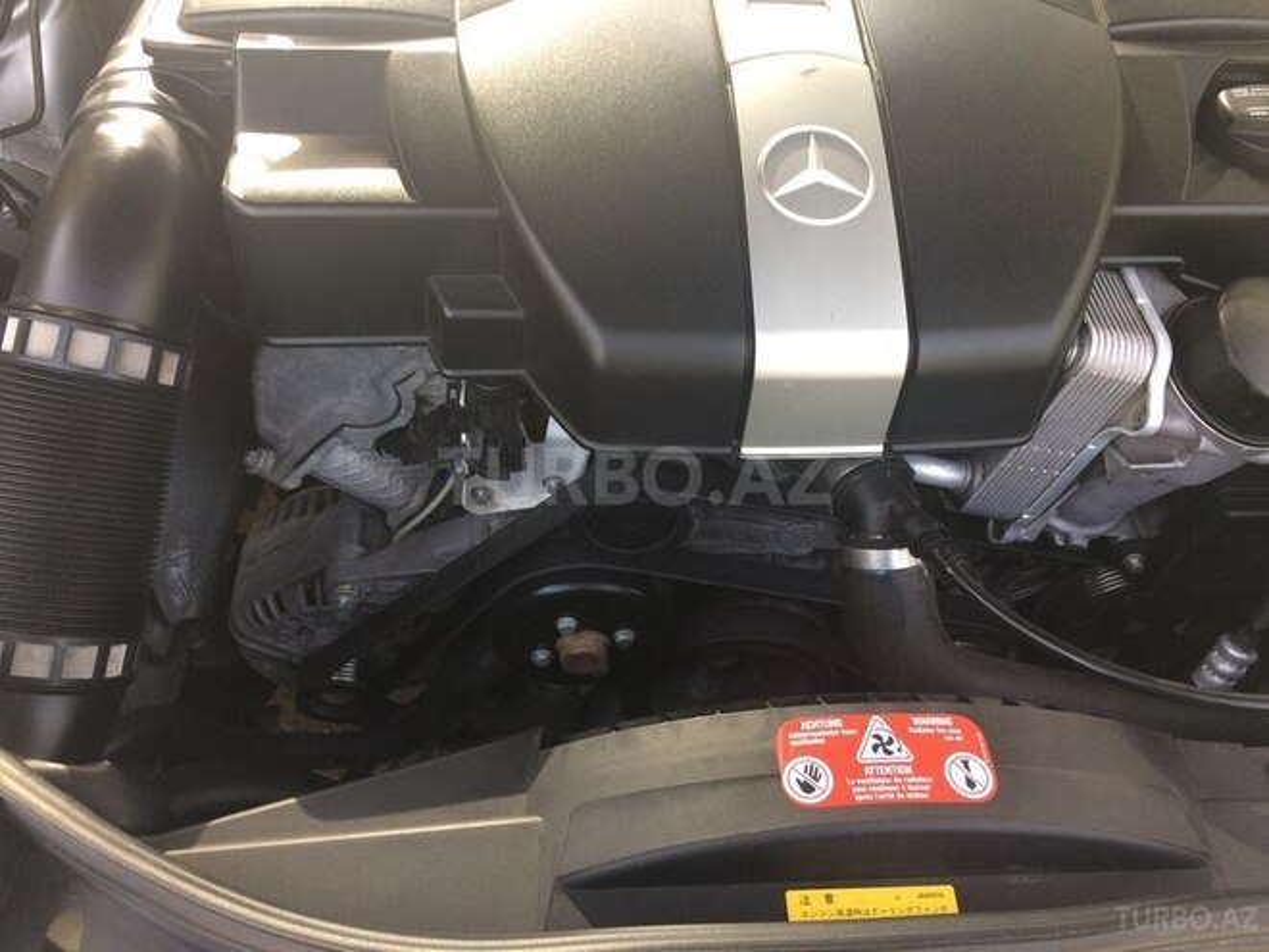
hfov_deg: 61.7
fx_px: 1063
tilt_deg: -53.4
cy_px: 476
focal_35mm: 29
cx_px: 634
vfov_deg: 48.2
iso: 64
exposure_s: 1/100
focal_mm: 4.15
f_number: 2.2
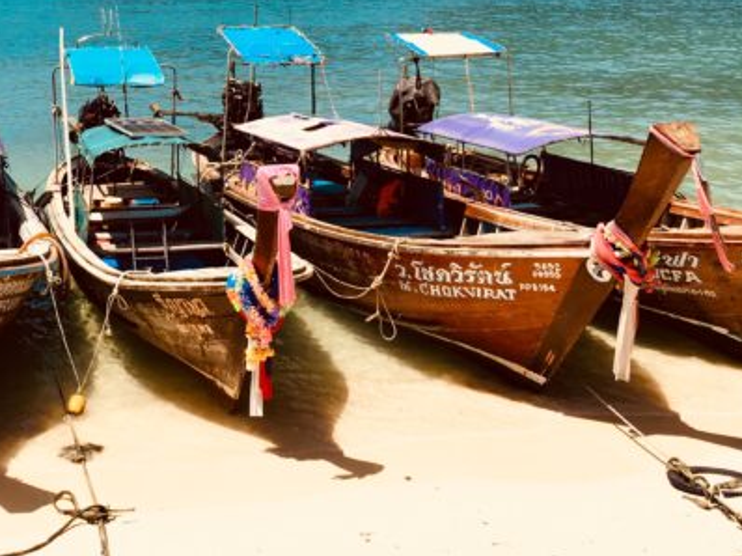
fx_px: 1200
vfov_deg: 25.3
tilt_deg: -6.6
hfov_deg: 33.3
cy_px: 54
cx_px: 134
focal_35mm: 56
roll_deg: +0.0
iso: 25
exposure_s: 1/1603
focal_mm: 4.15
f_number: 2.2
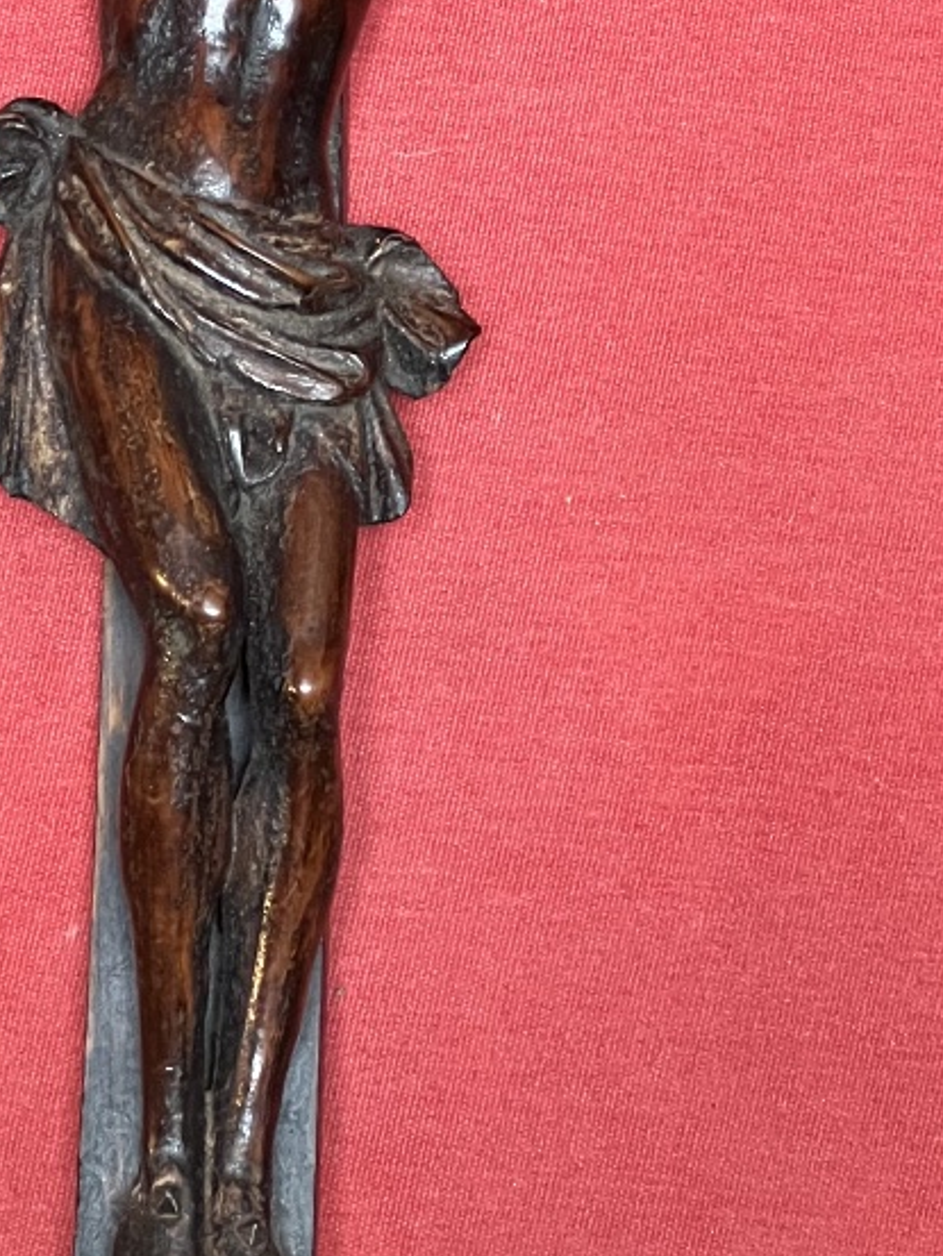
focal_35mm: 167
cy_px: 32
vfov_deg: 11.7
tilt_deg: -79.6
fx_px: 6063
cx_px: 234
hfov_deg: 8.9
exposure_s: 1/50
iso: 640
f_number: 2.8
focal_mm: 9
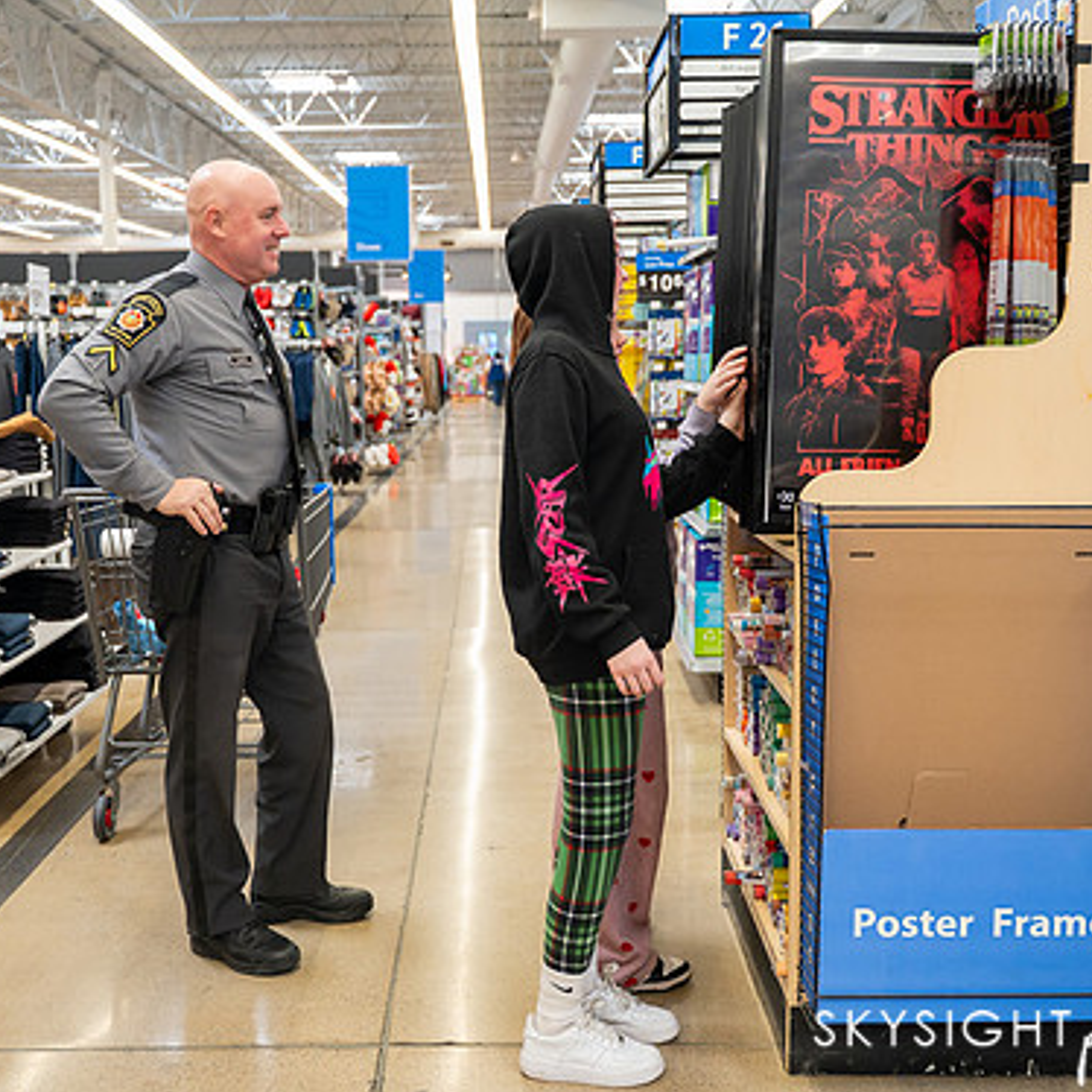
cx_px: 488
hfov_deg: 43.8
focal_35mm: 38
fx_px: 1356
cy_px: 537
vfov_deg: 43.9
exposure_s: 1/400
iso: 2000
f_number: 2.8
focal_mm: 28
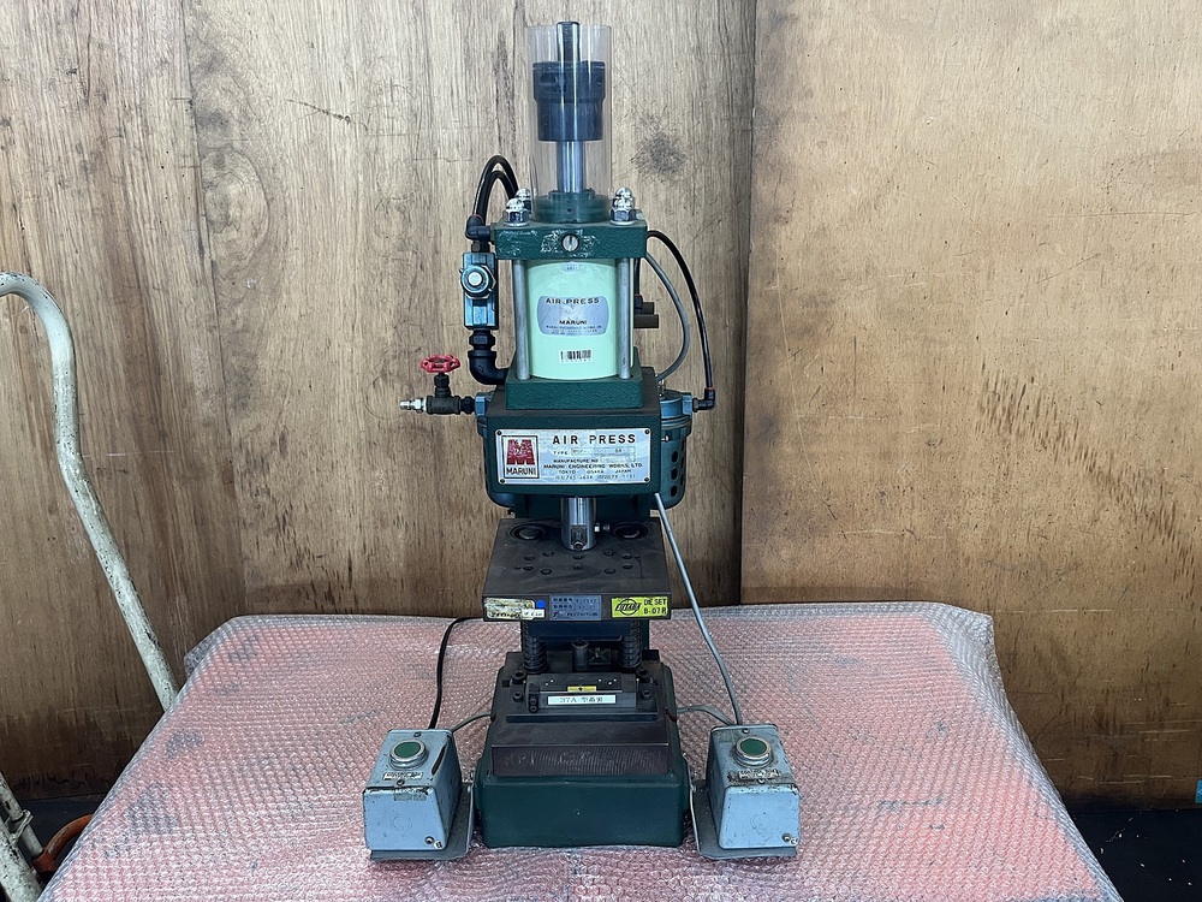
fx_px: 903
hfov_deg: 67.3
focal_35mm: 26
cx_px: 601
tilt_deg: -22.3
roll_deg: +2.3
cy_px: 451
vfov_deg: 53.1
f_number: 1.6
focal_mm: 5.1
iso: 125
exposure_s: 1/88
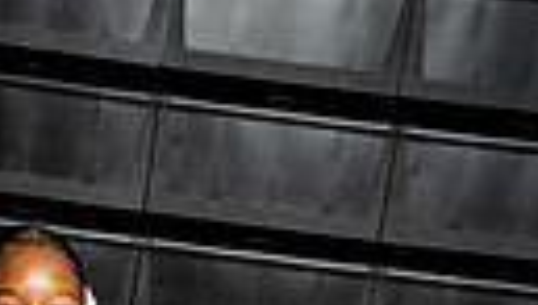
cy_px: 869
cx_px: -13
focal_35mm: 193
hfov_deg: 11.0
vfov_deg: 5.9
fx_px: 2757
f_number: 5.6
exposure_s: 1/250
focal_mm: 53
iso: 200
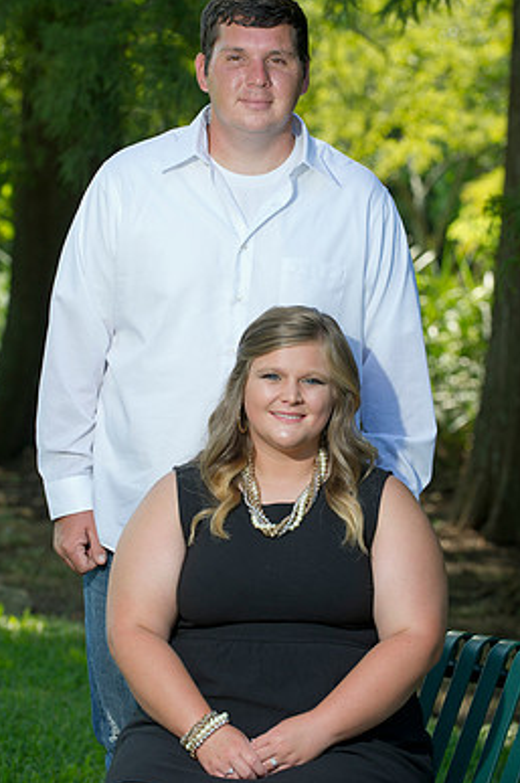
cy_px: 354
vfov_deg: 15.2
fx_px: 2933
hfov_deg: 10.1
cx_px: 276
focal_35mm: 135
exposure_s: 1/250
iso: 320
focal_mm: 116
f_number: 4.5
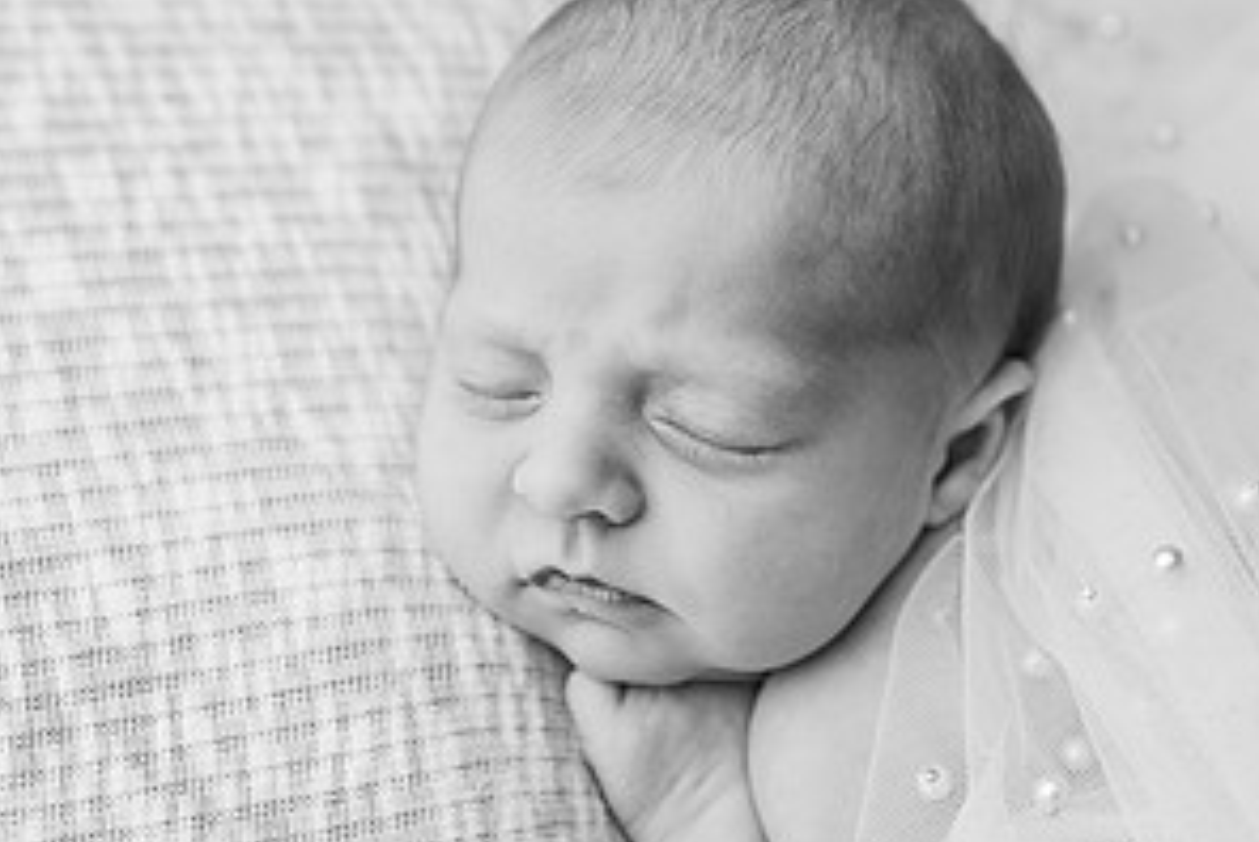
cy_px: 432
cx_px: 842
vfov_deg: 28.7
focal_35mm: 47
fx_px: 1645
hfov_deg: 41.3
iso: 100
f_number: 2.8
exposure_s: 1/200
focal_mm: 24
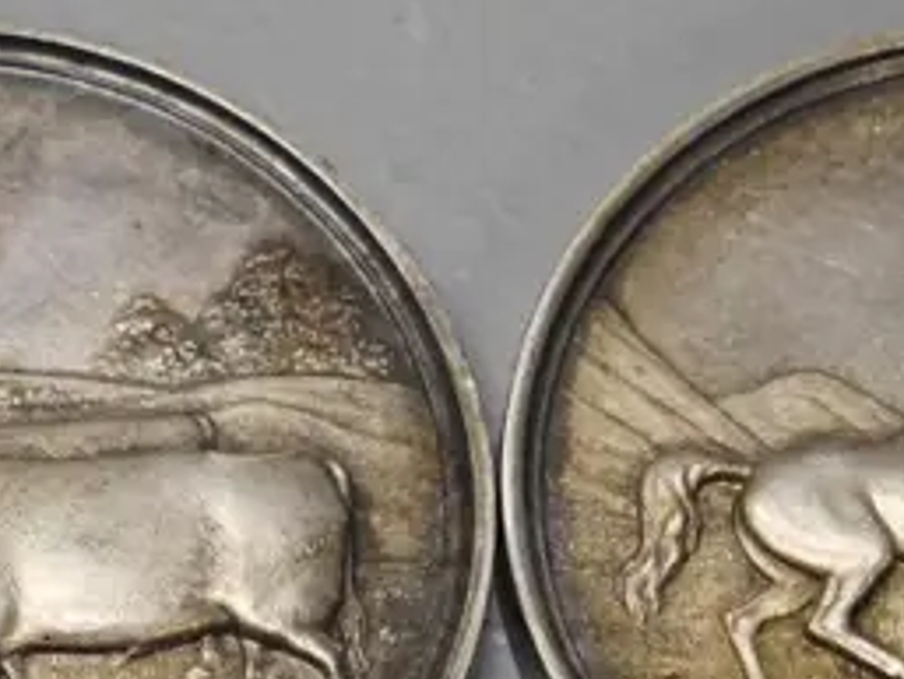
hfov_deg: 7.7
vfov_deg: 5.8
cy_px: 1013
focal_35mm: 255
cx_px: 14
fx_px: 6662
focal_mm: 32
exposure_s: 1/60
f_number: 5
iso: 800
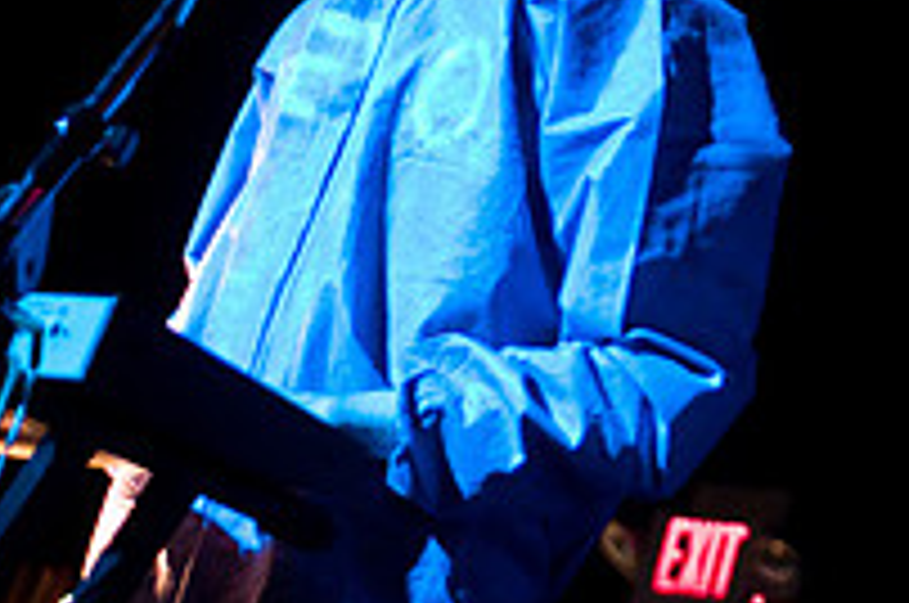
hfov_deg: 15.4
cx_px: 1026
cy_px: 182
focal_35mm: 129
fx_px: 3252
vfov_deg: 10.6
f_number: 1.8
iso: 1250
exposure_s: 1/40
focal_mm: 30
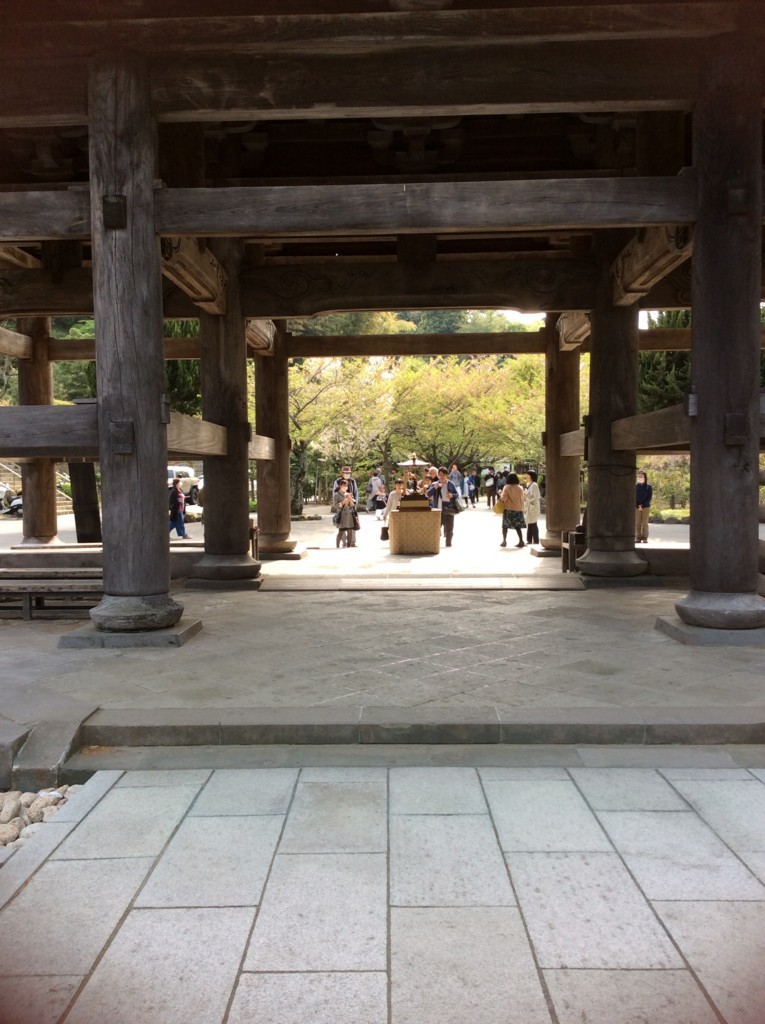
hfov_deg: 44.1
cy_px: 512
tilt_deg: -3.3
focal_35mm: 32
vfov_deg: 56.9
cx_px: 382
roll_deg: +1.5
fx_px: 945
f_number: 2.4
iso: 32
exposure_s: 1/168
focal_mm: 3.3
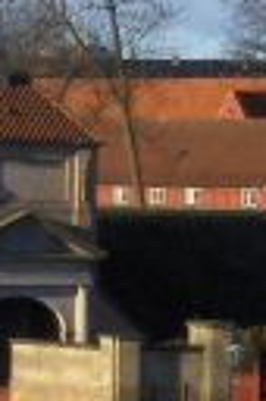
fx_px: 3234
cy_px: 175
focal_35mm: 291
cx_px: 19
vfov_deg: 7.1
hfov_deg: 4.7
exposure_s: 1/377
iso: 100
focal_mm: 9.19
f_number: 5.3
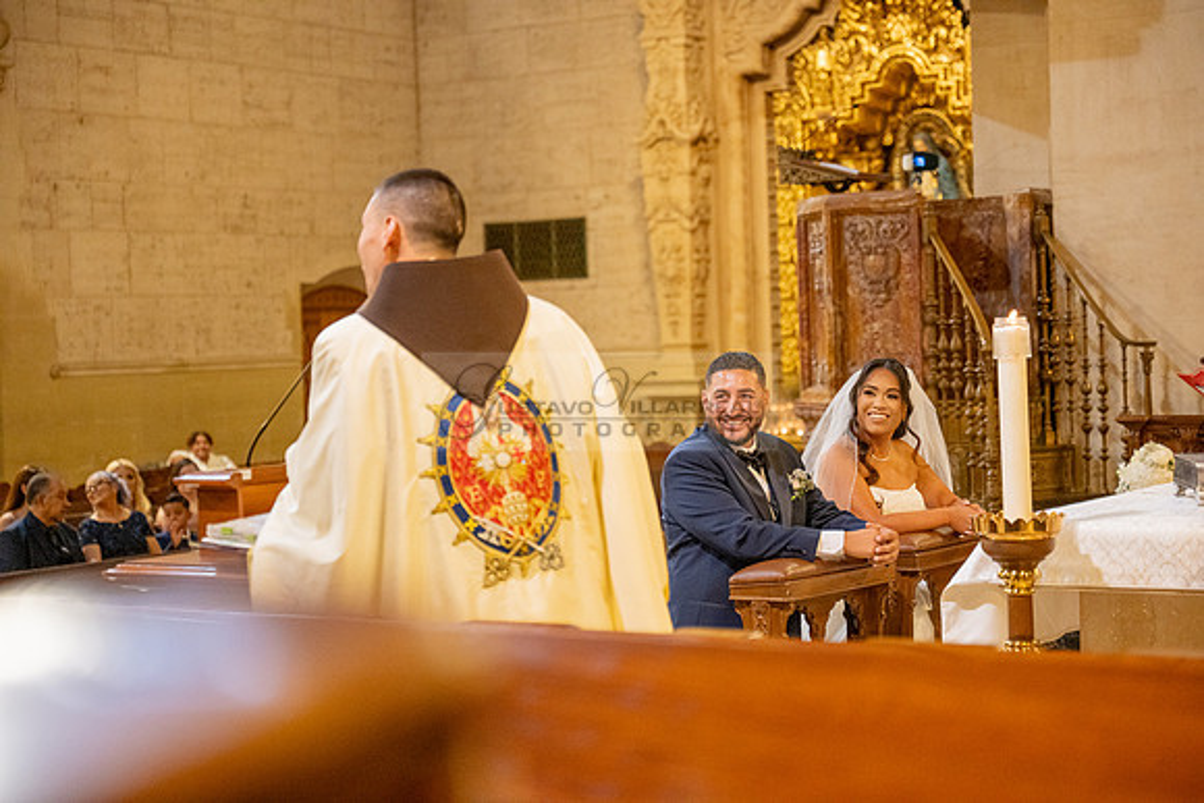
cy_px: 402
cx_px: 602
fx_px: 2342
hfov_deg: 28.8
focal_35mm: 70
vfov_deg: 19.5
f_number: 2.8
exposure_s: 1/200
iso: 2000
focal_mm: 70
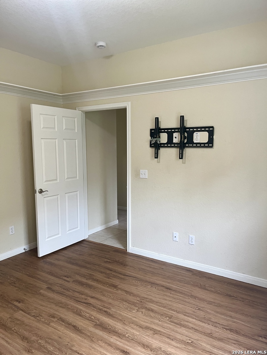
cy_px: 178
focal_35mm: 26
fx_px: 267
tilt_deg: -7.6
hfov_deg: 53.1
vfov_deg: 67.3
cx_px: 134
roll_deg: +0.6
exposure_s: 1/60
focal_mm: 5.1
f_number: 1.6
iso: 125
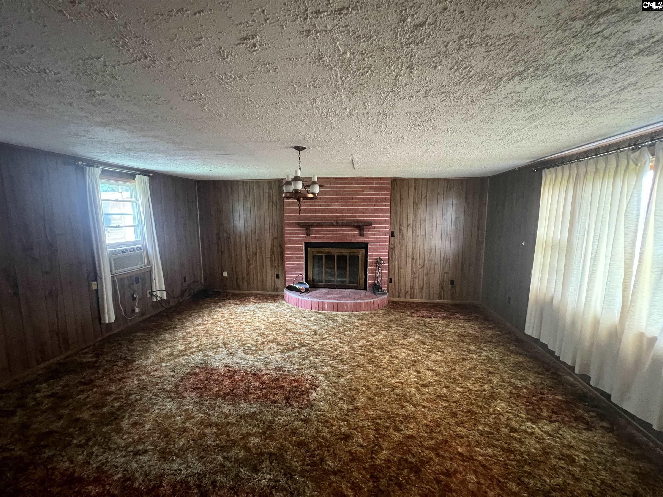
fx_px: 249
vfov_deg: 89.9
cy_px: 248
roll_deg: -0.9
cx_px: 332
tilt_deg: -7.8
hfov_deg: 106.2
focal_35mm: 13
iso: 1000
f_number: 1.8
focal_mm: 1.57
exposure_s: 1/40
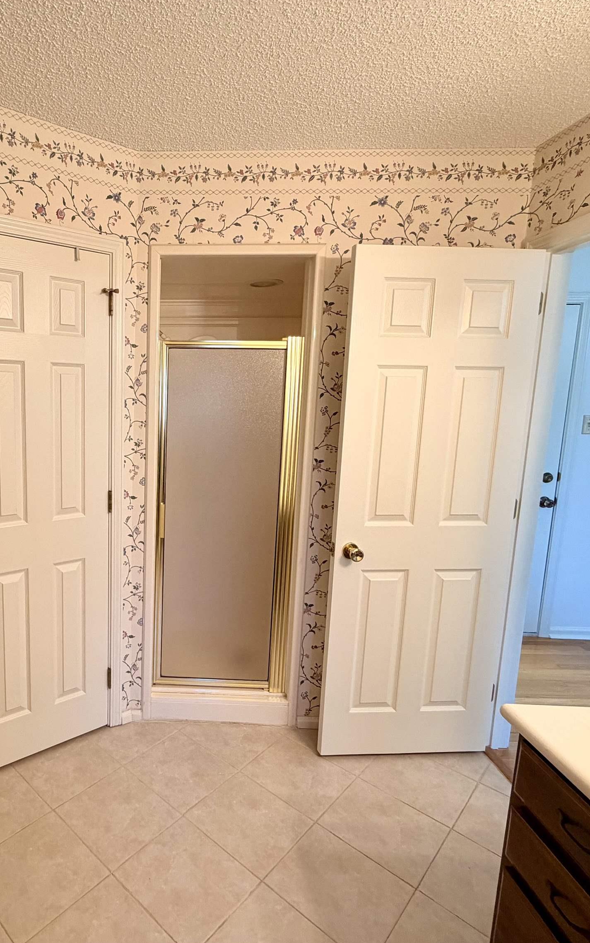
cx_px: 139
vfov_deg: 85.1
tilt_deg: -7.8
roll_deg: -0.6
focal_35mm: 20
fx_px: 514
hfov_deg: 56.4
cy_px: 472
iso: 160
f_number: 2.2
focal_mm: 2.22
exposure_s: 1/60
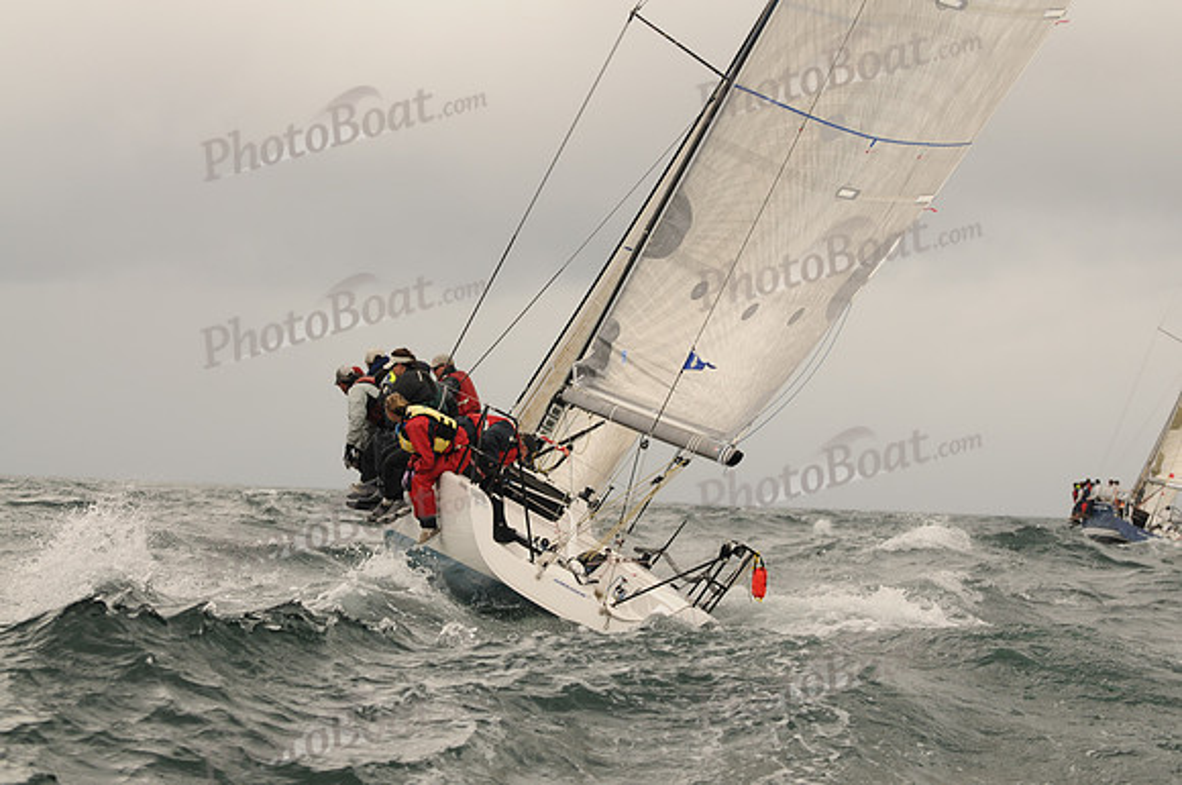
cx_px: 591
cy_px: 392
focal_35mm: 105
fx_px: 3443
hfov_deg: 19.5
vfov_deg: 13.0
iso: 200
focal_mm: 70
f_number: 4.5
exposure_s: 1/1000
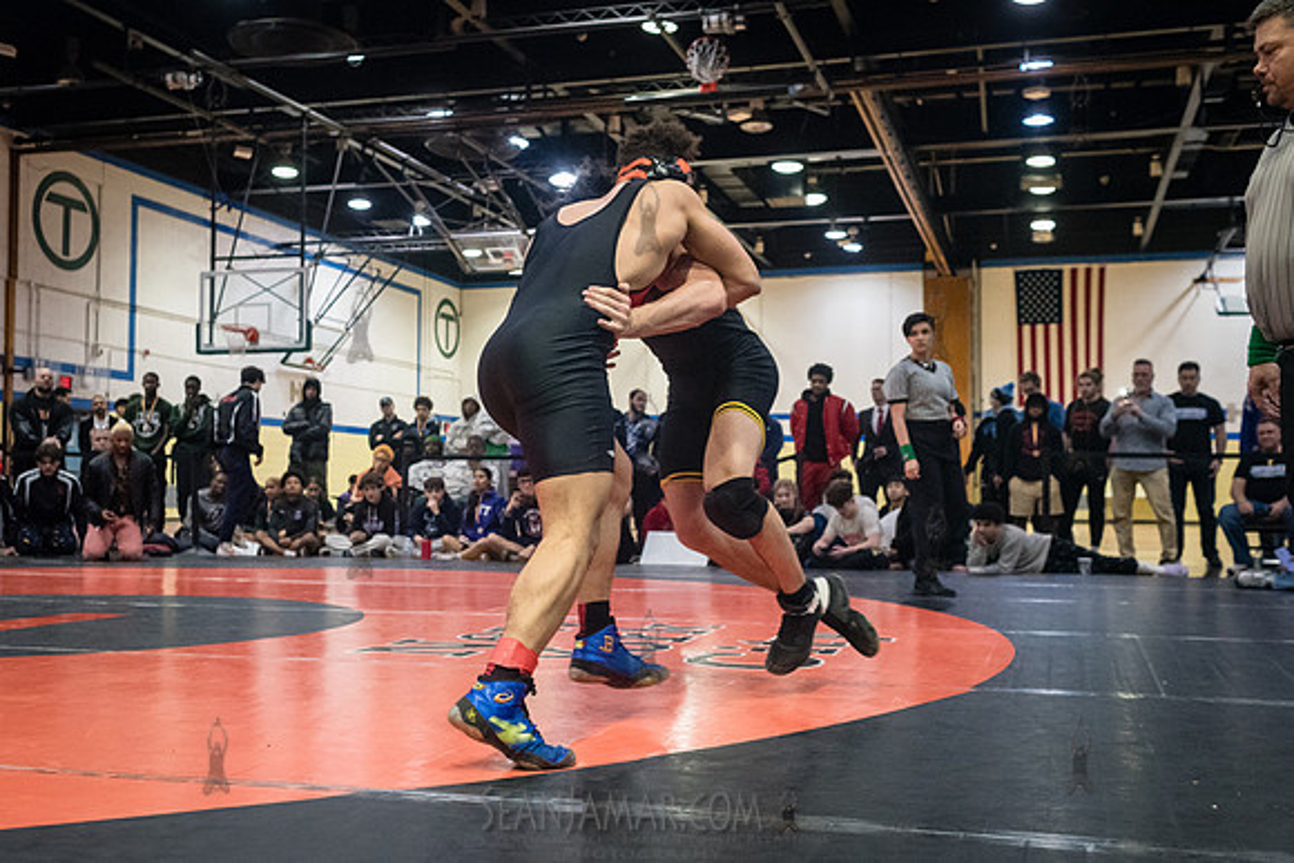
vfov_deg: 34.8
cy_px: 429
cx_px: 612
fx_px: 1379
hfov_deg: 50.2
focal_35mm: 38
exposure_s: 1/320
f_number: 4
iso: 8000
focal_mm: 35
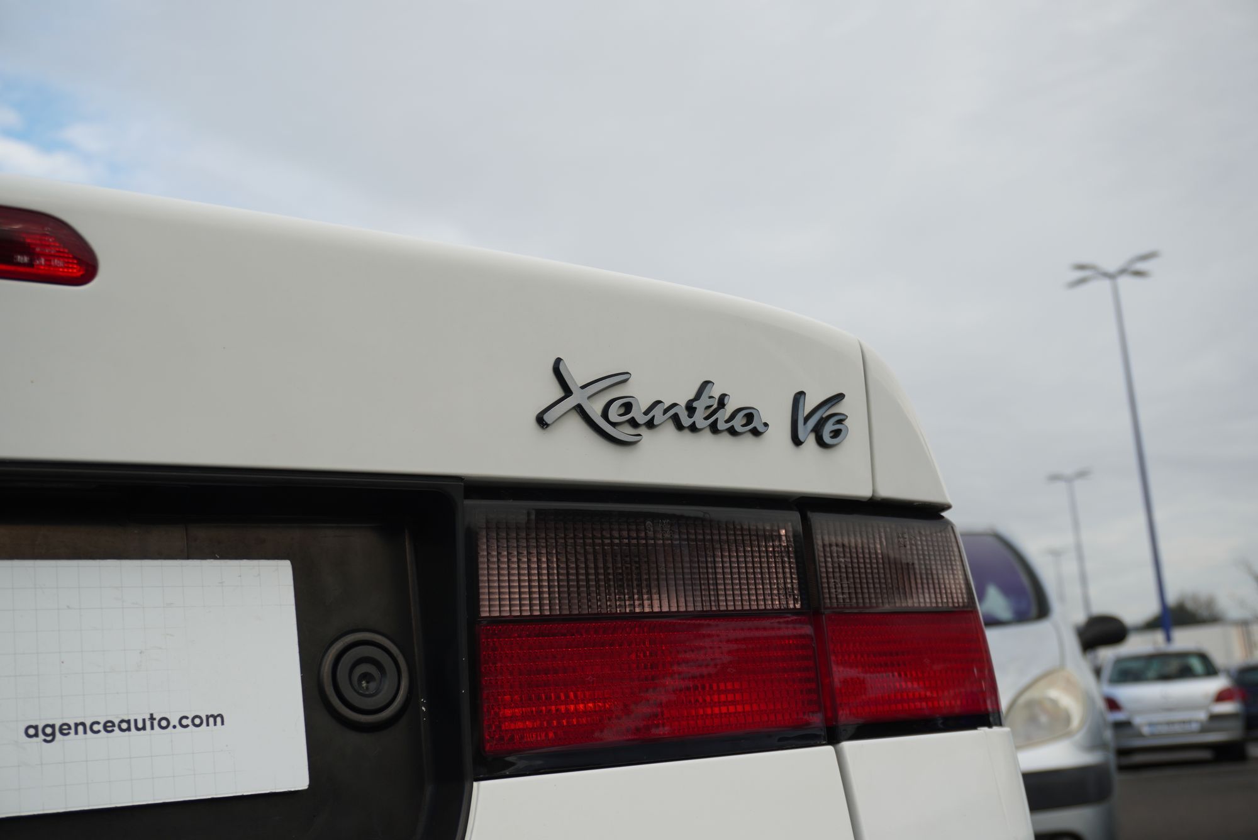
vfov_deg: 29.9
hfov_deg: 43.6
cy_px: 420
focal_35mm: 45
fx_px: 1573
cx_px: 629
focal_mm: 30
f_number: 5.6
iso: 100
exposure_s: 1/80
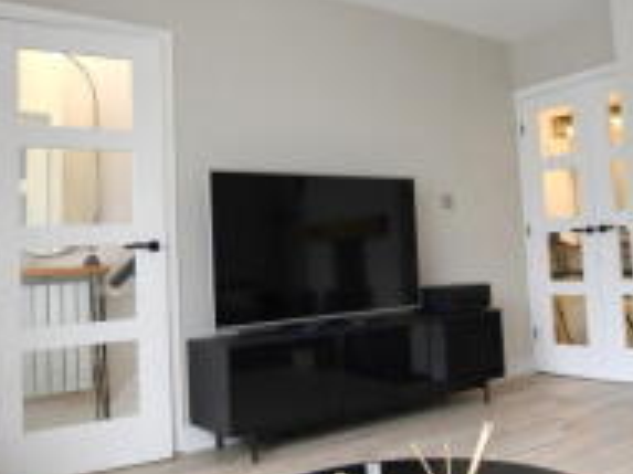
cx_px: 391
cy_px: 201
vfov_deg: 39.5
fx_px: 658
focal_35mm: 36
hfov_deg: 50.9
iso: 800
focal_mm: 10
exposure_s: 1/200
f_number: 3.5
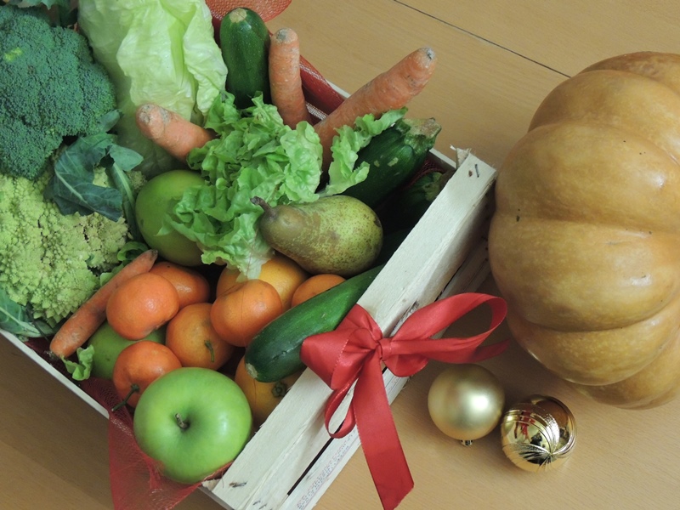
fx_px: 1080
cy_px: 255
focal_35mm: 55
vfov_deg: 26.6
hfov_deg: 34.9
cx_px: 340
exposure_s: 1/10
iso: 800
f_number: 3.7
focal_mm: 9.8
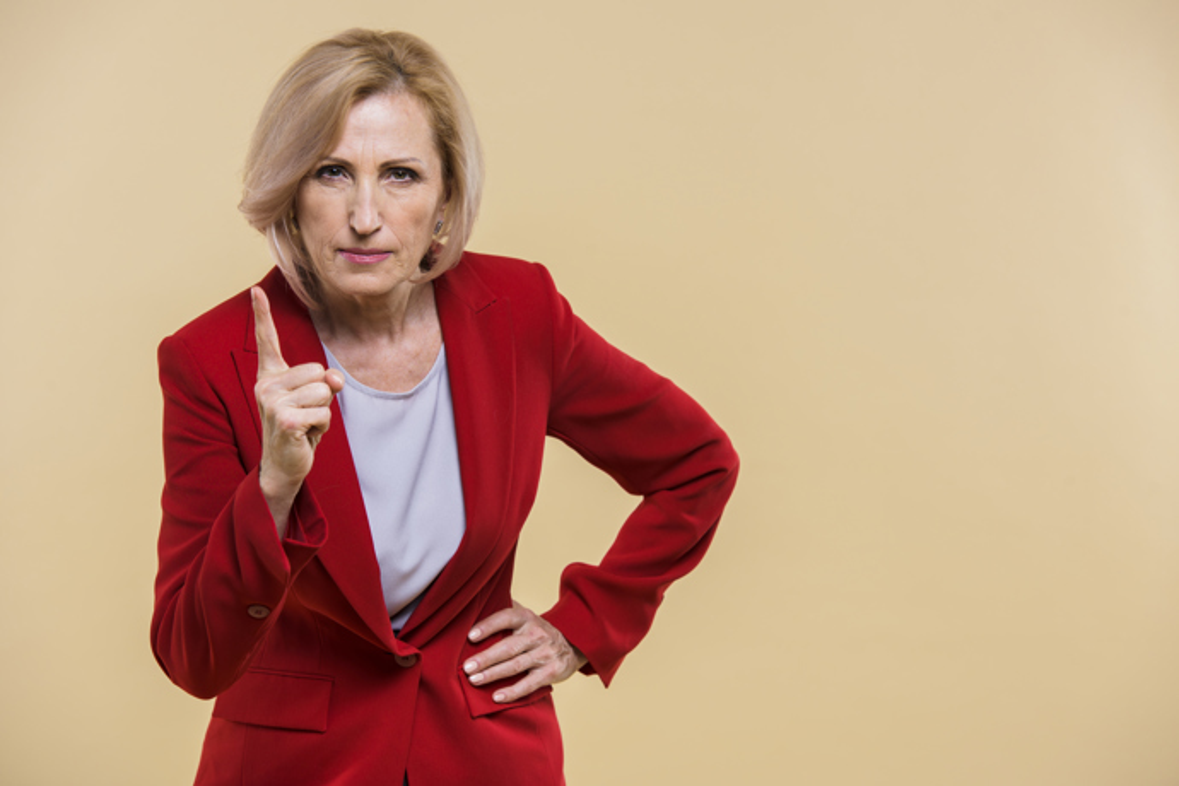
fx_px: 4748
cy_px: 393
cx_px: 590
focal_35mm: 145
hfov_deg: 14.2
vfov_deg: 9.5
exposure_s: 1/160
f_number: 7.1
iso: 64
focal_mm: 145
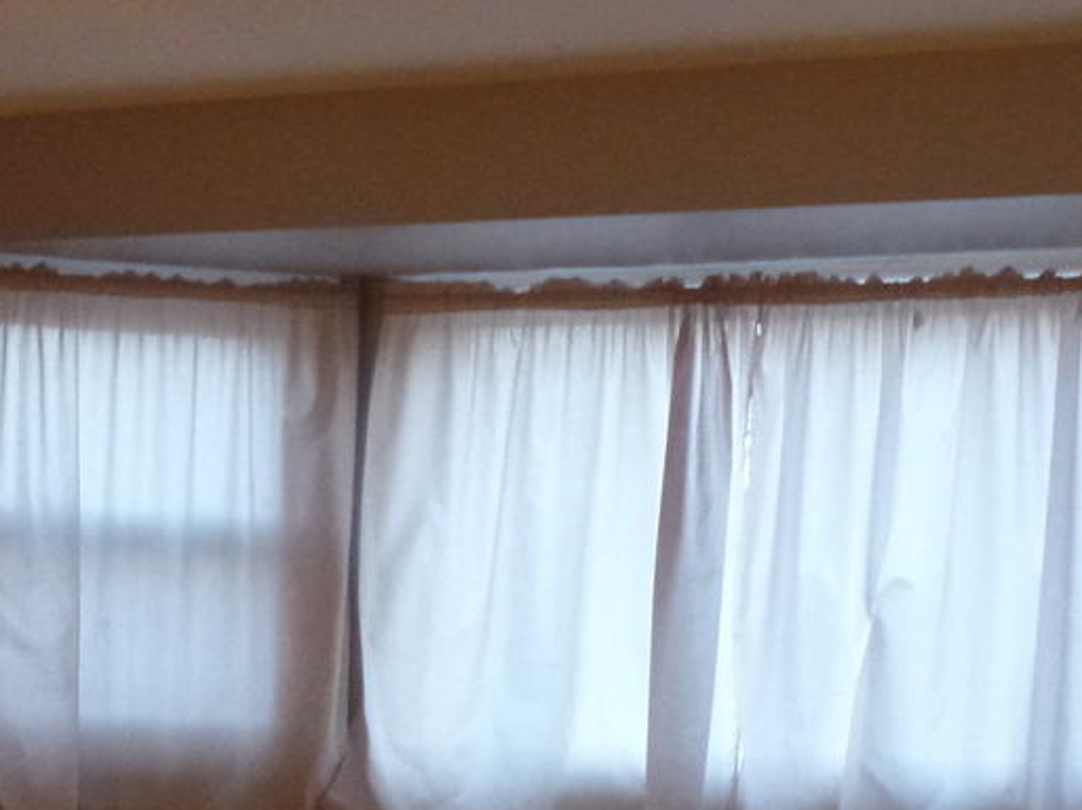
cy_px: 1010
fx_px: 3686
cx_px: -283
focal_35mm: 118
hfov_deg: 15.9
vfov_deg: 12.2
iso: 800
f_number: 3.2
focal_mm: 7.5
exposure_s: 1/15
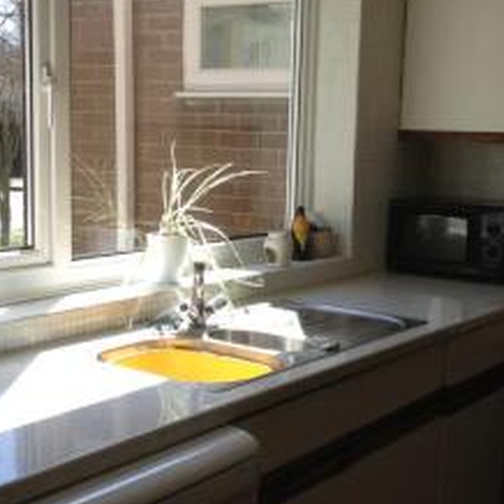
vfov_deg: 27.7
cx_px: 259
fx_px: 1021
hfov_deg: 27.7
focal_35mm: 62
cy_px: 267
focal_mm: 4.28
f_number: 2.4
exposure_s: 1/323
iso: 50
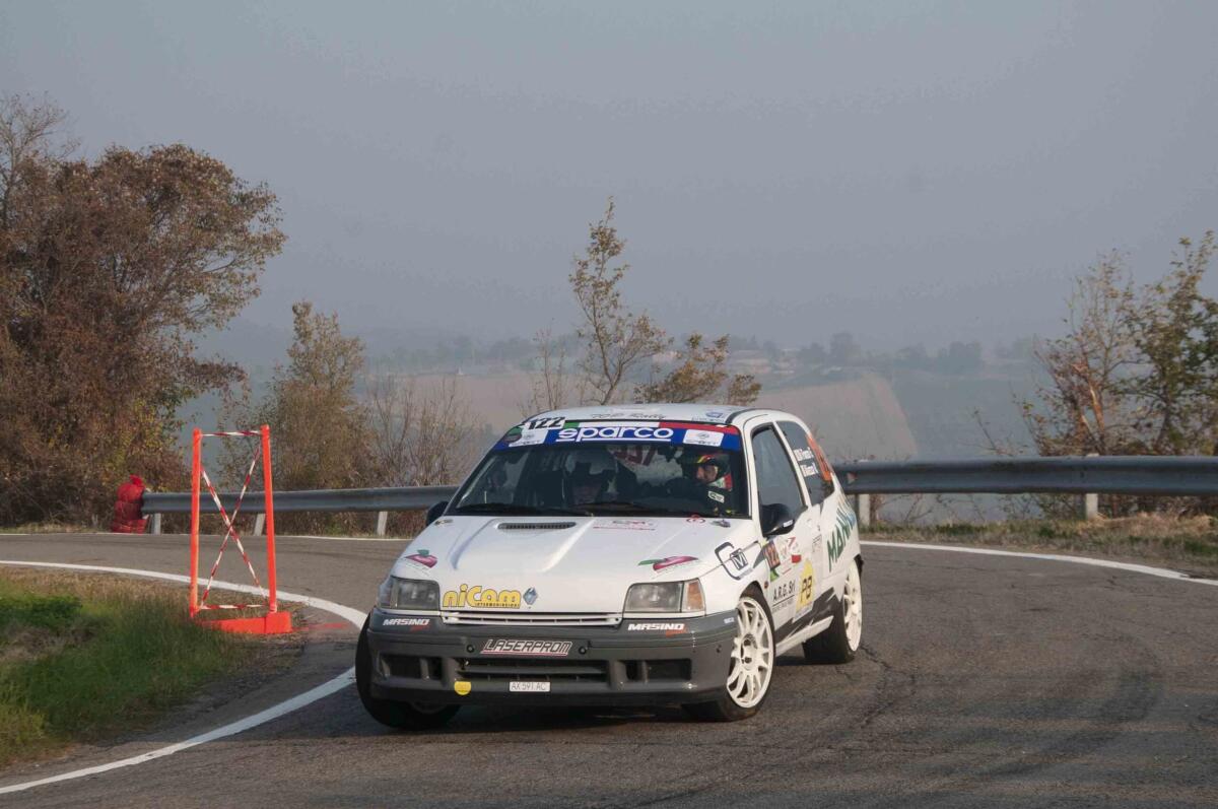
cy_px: 404
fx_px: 2940
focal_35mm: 87
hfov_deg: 23.4
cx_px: 609
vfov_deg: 15.7
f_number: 8
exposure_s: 1/1000
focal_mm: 58
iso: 400
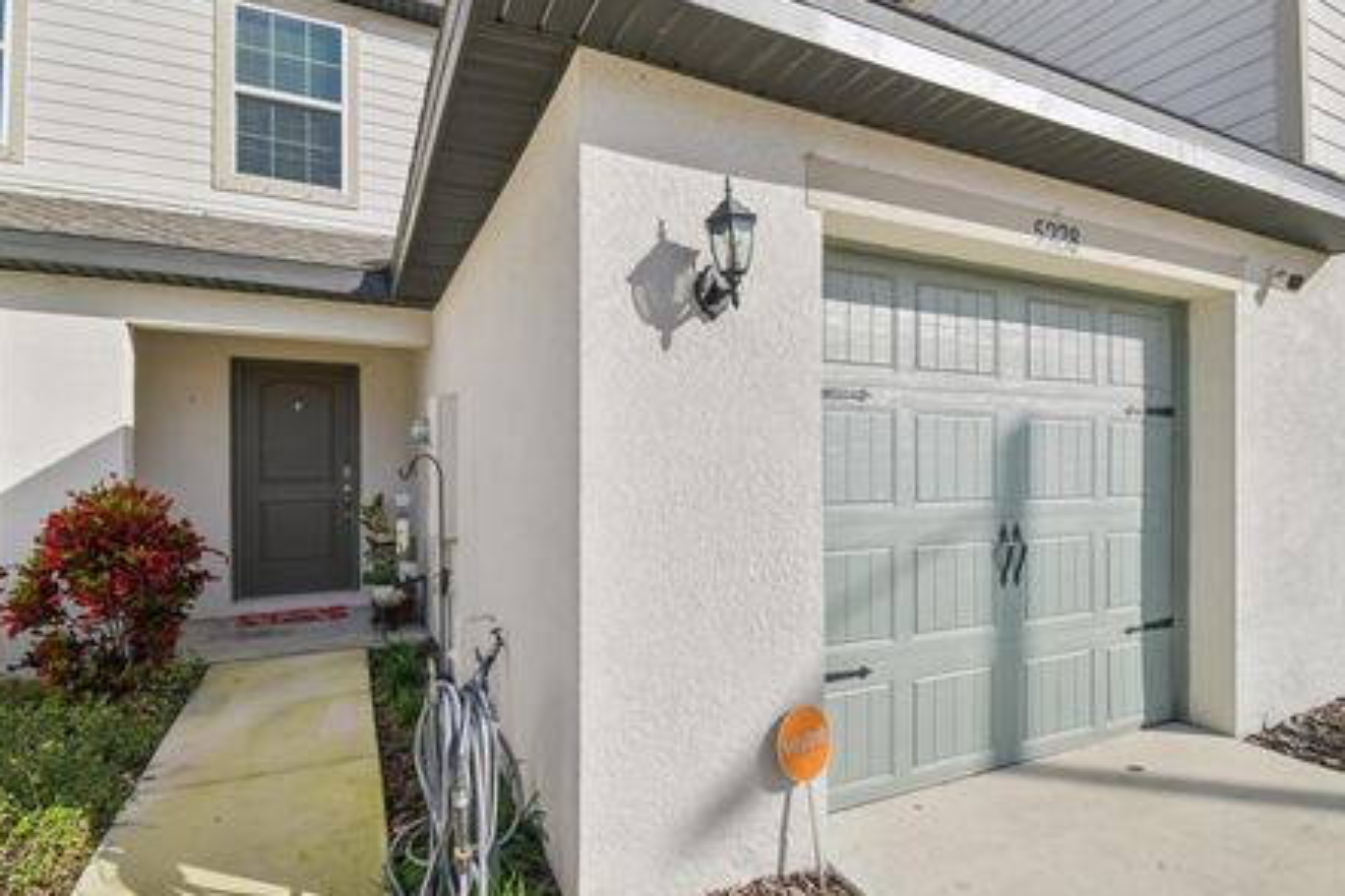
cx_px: 656
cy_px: 480
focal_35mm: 17
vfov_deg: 70.3
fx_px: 635
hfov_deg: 93.3
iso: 100
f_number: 7.1
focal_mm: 10
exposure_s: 1/320
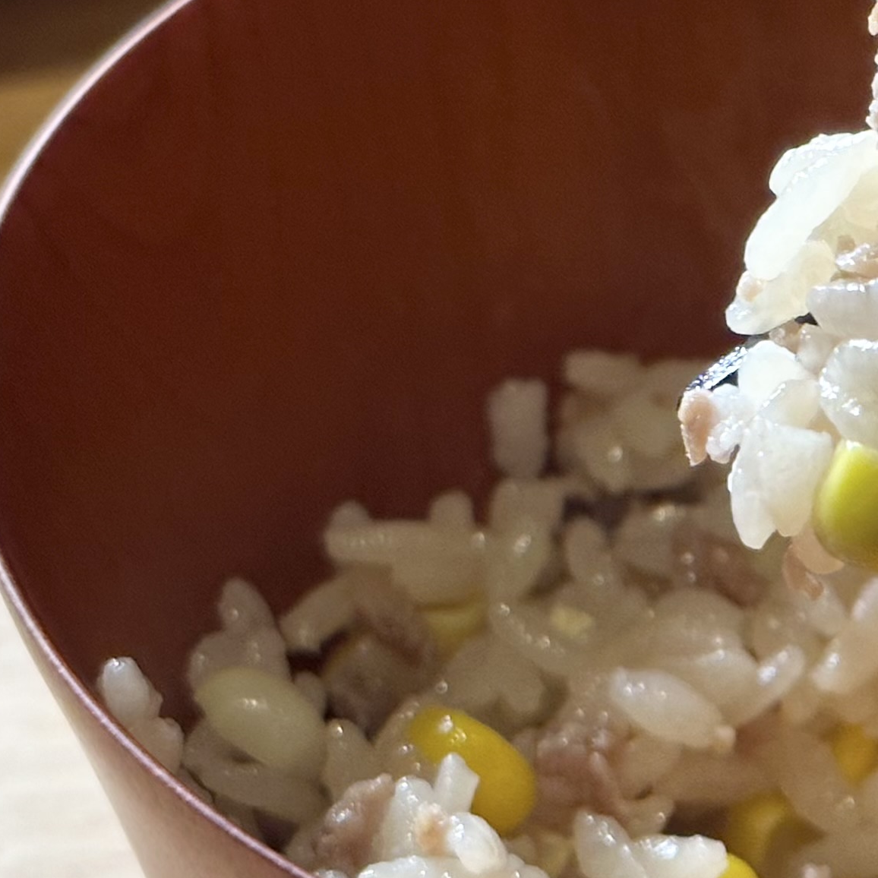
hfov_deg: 11.7
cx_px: 732
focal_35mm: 148
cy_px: 393
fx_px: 4247
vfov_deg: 11.8
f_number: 1.78
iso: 100
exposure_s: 1/59
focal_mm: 6.86
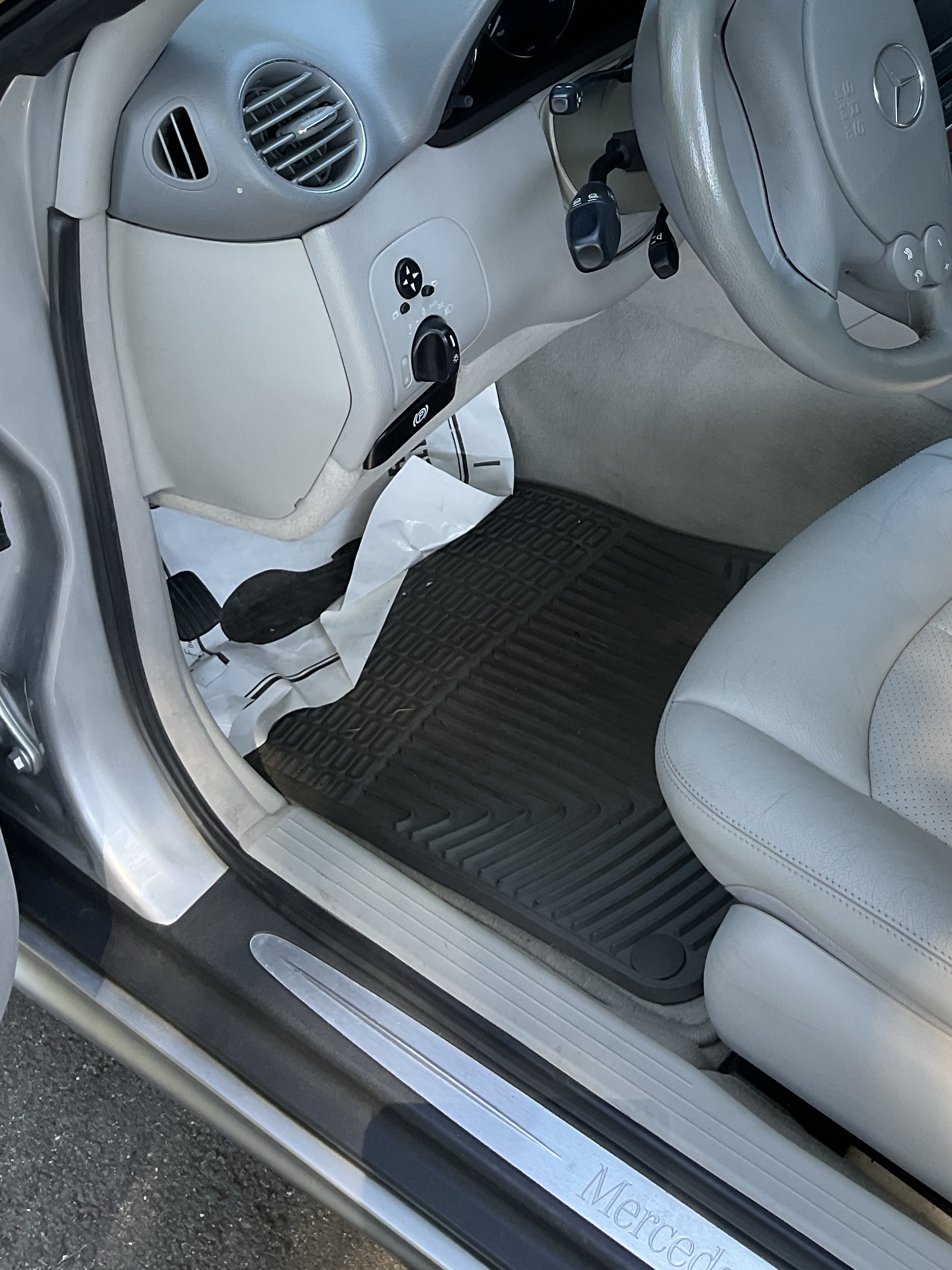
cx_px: 667
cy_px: 290
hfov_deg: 30.5
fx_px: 1723
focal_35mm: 47
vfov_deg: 39.2
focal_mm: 3
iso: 25
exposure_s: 1/100
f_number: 1.8
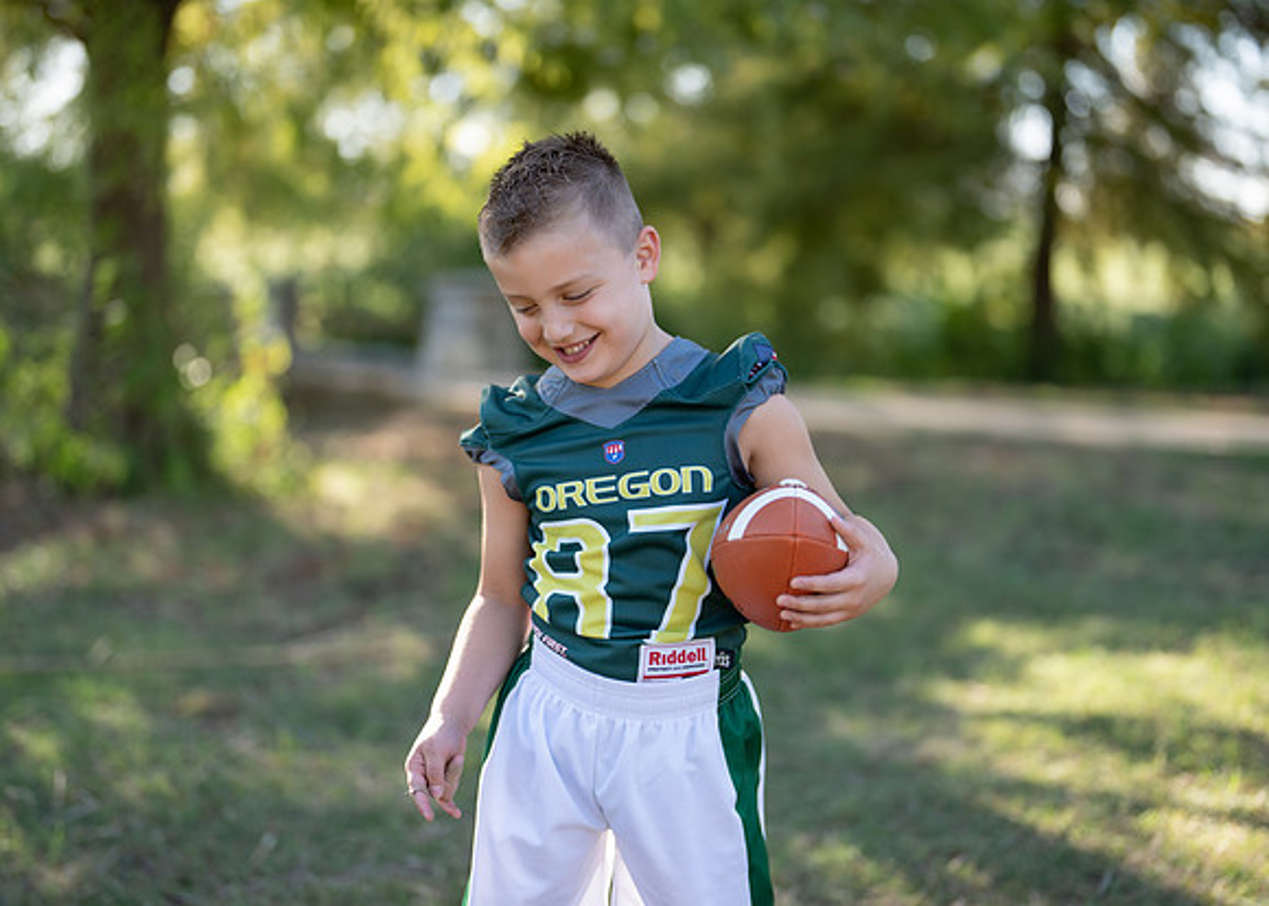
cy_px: 453
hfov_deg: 37.2
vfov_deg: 27.0
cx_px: 634
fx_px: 1888
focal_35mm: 52
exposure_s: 1/1250
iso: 100
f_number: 1.2
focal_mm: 50
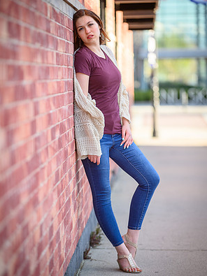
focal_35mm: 148
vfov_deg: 13.3
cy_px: 143
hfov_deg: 10.0
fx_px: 1181
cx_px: 104
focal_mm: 135
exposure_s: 1/320
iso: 100
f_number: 2.8
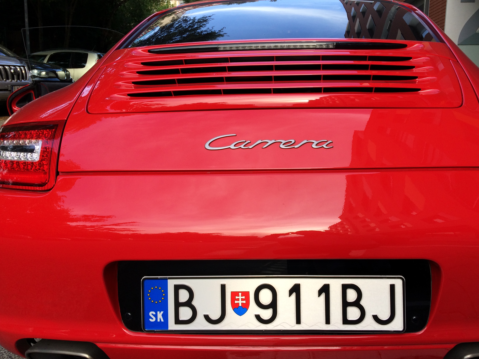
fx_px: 470
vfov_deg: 41.8
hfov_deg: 53.7
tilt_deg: -9.6
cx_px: 279
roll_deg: -1.7
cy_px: 176
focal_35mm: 34
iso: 32
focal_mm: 4.15
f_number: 2.2
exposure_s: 1/211
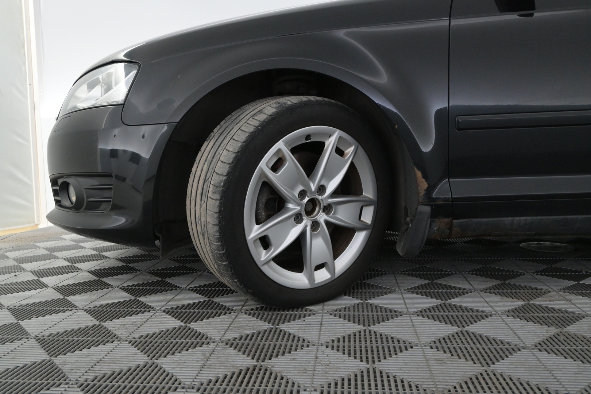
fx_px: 517
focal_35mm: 32
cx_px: 296
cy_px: 197
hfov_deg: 59.5
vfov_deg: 41.7
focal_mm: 21
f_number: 5
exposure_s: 1/100
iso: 2500
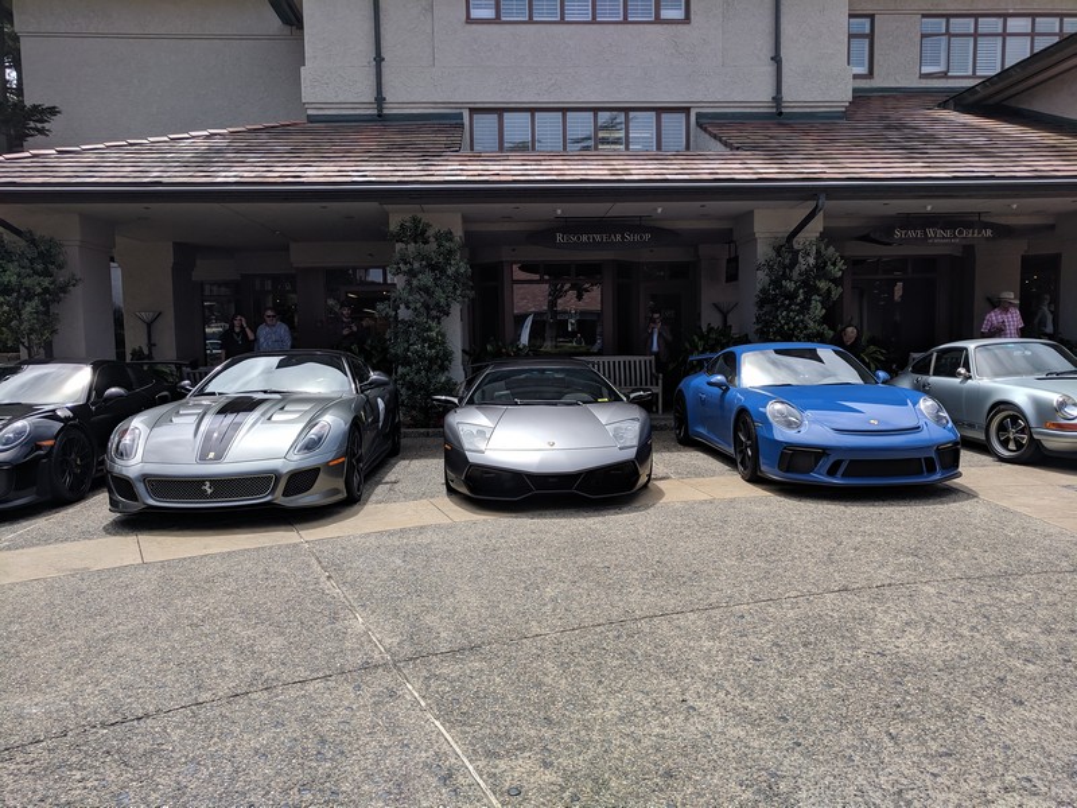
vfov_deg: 53.1
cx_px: 538
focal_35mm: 26
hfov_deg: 67.3
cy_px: 404
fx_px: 809
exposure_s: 1/2387
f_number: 2
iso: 55
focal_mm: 4.67
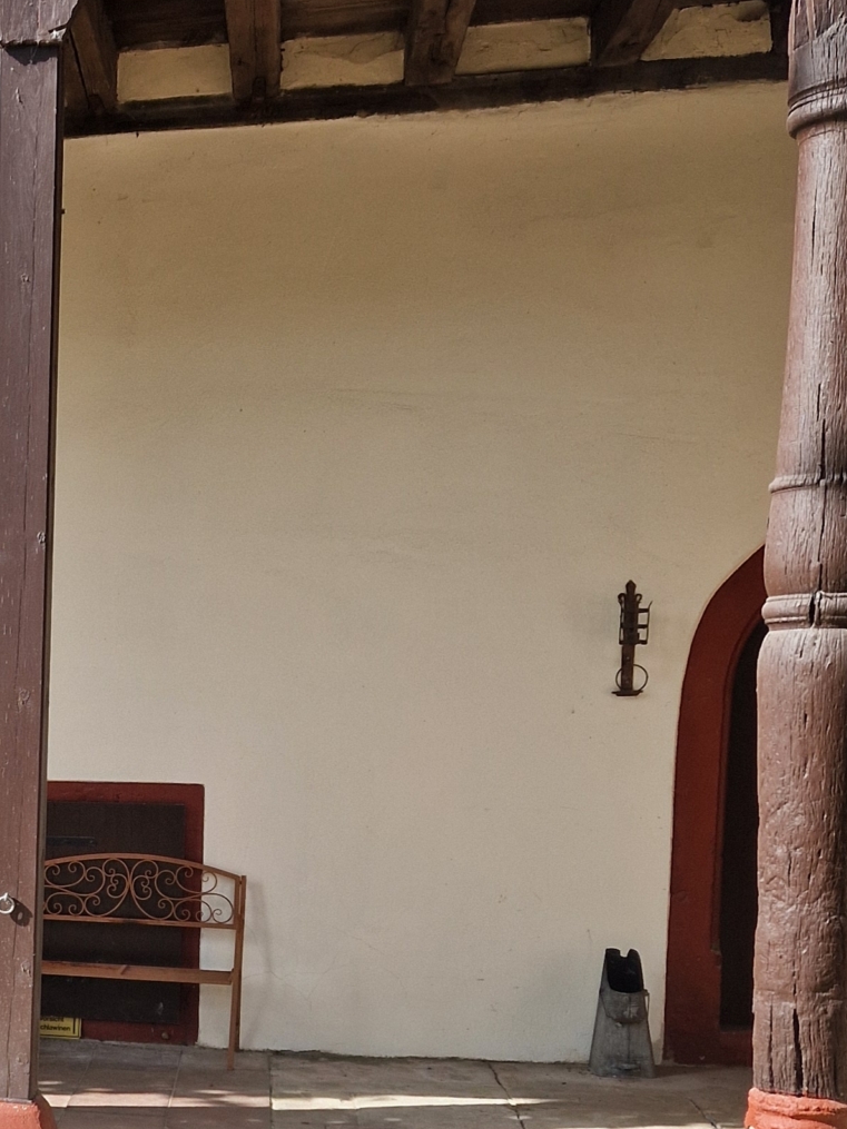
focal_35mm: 58
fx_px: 1893
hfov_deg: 23.0
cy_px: 838
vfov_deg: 32.6
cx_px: -191
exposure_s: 1/832
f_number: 1.8
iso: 50
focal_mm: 5.4
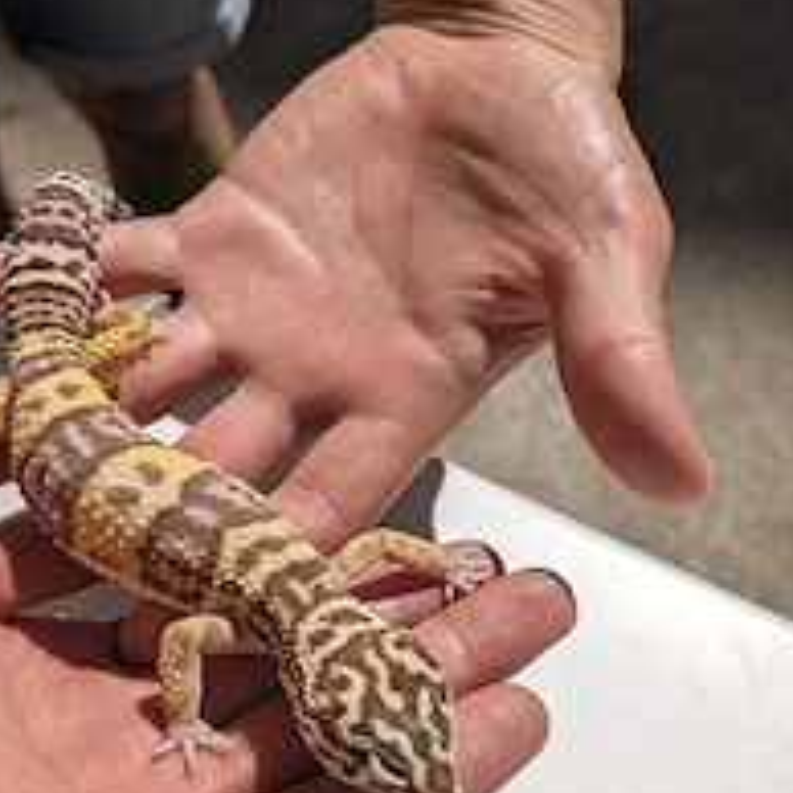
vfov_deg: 40.0
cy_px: 392
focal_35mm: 42
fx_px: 1089
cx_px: 372
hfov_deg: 40.0
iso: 16
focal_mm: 5.28
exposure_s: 1/3333
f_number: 1.7
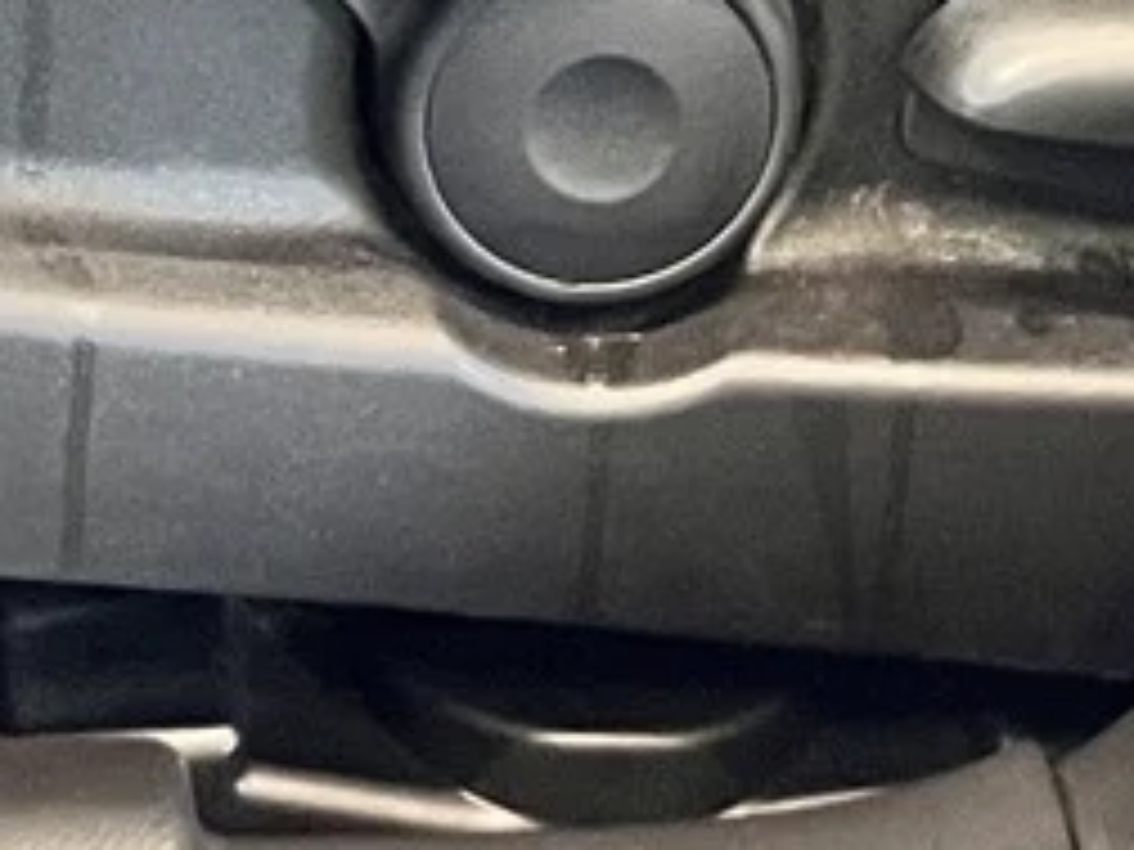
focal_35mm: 165
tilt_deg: -7.9
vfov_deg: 7.8
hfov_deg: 11.9
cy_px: -1740
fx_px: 5405
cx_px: 126
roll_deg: -2.0
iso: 400
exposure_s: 1/50
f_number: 1.6
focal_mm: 5.1
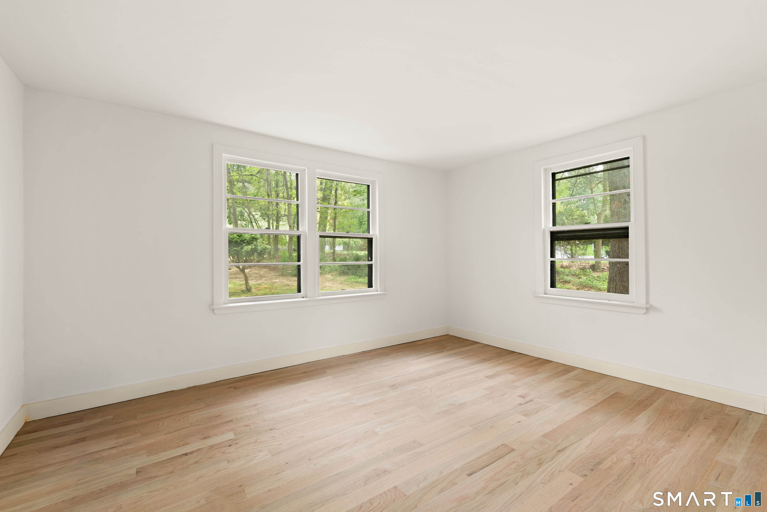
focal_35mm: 16
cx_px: 384
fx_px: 341
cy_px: 256
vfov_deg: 73.7
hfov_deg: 96.7
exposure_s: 1/2.5
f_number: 8
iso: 250
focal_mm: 16
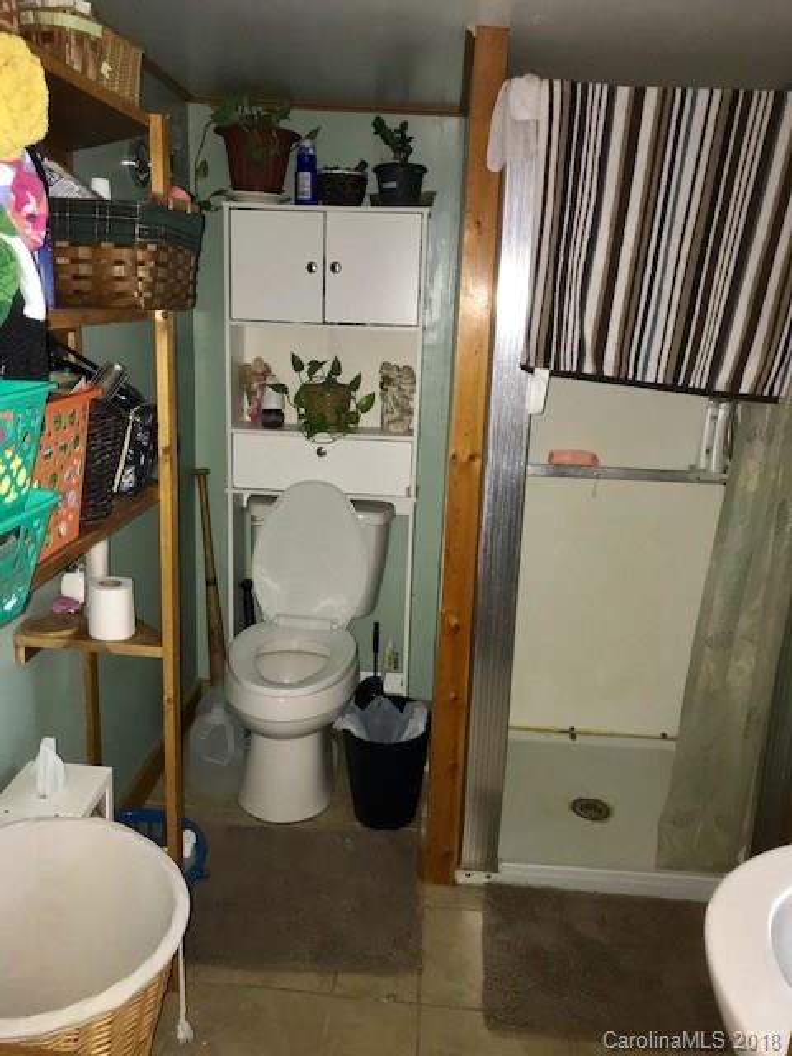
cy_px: 528
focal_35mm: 28
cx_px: 396
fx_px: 854
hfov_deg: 49.7
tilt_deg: -14.0
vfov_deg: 63.4
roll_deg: -2.9
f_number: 1.8
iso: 50
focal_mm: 3.99
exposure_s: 1/16
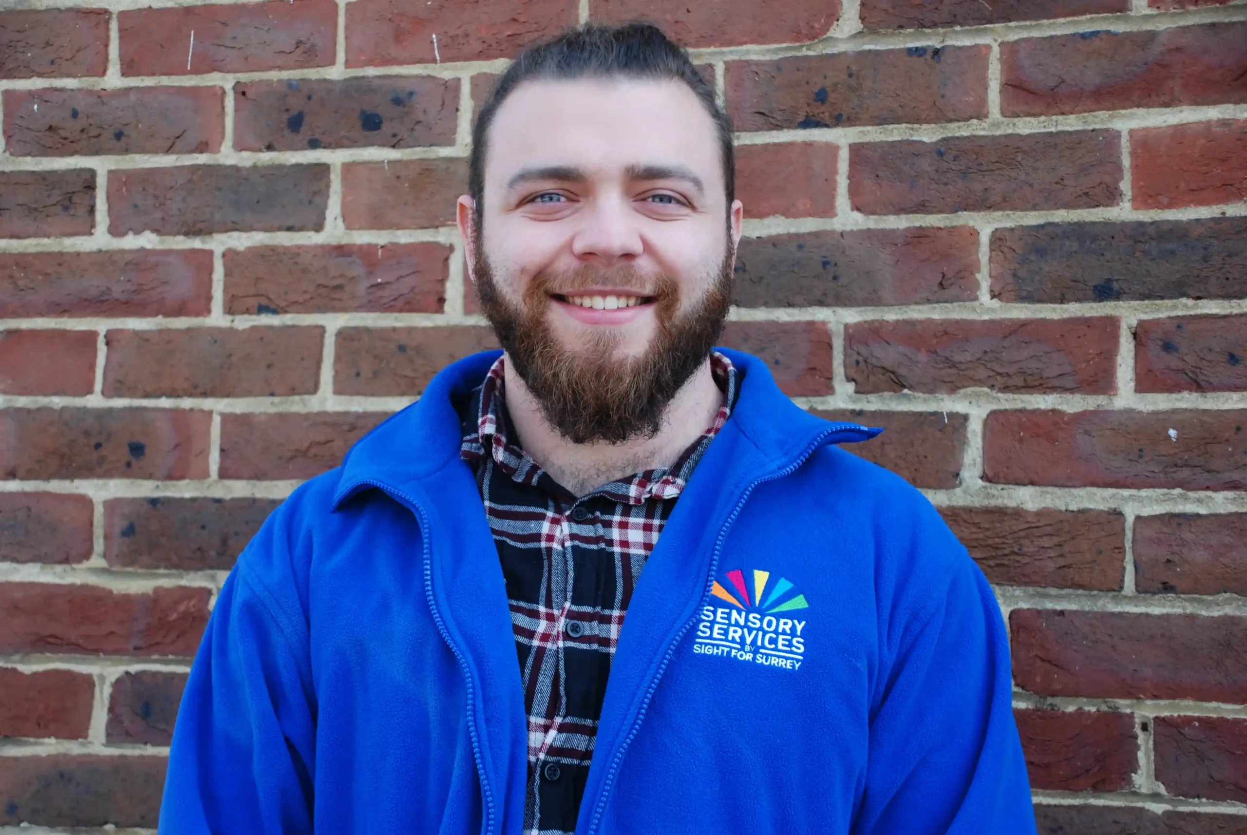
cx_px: 624
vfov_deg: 28.2
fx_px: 1665
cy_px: 418
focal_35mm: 48
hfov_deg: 41.1
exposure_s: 1/200
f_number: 4.2
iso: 200
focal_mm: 32
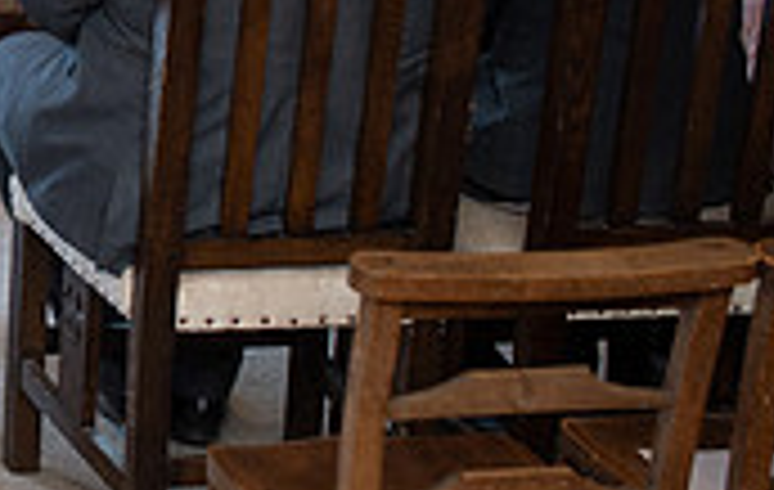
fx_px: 2541
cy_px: -130
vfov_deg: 10.8
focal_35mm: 120
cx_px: -504
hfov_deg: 15.5
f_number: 2.8
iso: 640
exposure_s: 1/80
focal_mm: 35
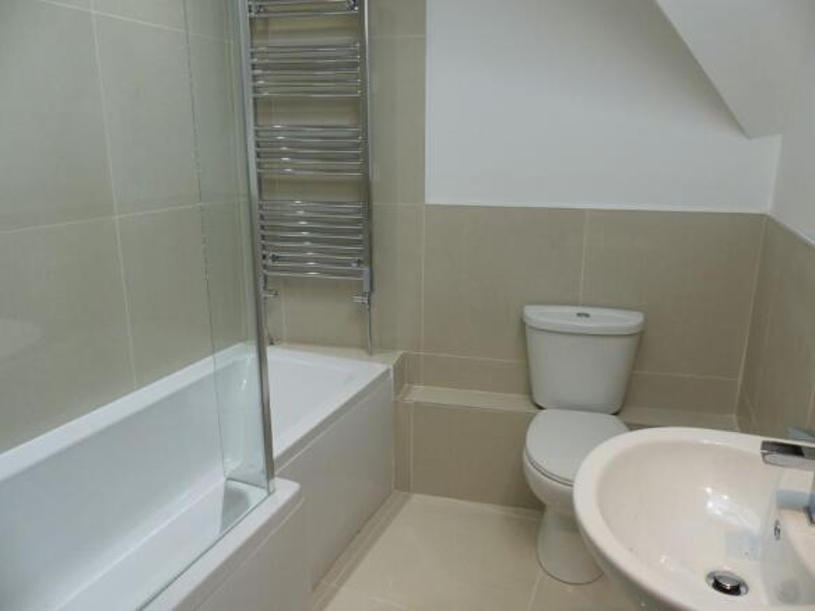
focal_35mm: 25
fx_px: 588
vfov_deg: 54.9
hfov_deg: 69.4
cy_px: 306
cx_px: 408
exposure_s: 1/60
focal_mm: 4.5
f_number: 2.8
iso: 125
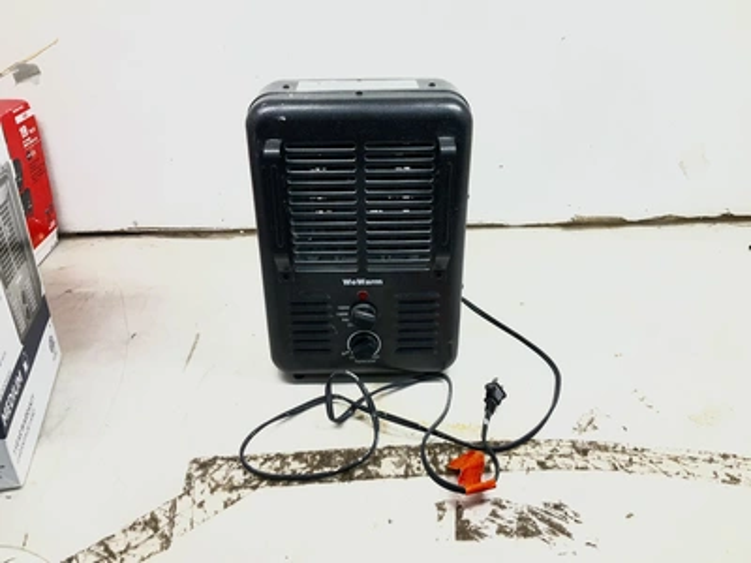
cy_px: 282
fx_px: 629
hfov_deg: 61.7
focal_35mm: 29
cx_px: 376
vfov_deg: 48.2
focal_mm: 3
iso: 40
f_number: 1.8
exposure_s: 1/120
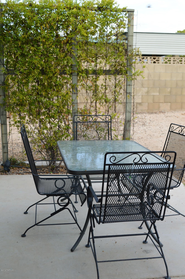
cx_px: 92
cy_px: 140
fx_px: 324
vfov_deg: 46.4
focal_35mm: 42
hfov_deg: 31.8
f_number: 5.6
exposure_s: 1/125
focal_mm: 28
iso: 180
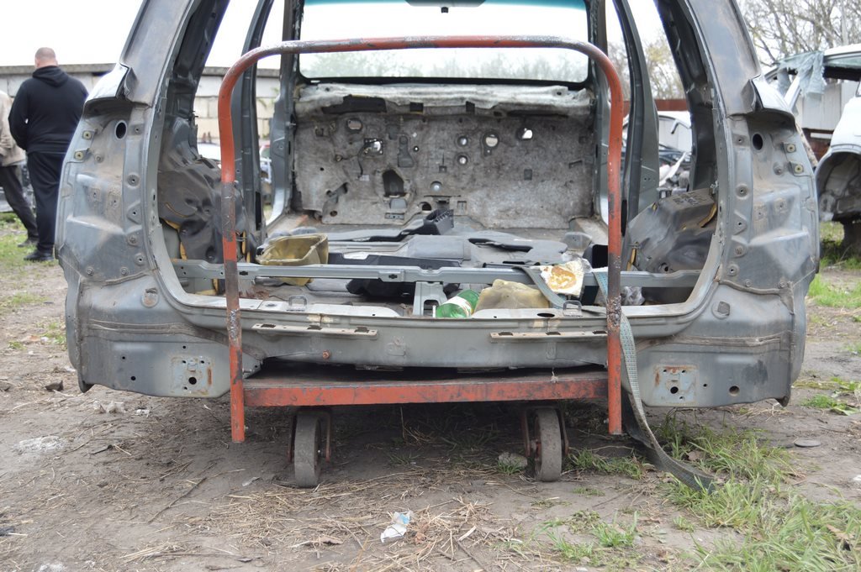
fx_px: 1004
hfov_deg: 46.4
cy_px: 286
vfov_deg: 31.8
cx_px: 430
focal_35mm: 42
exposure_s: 1/125
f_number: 5.6
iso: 250
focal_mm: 28
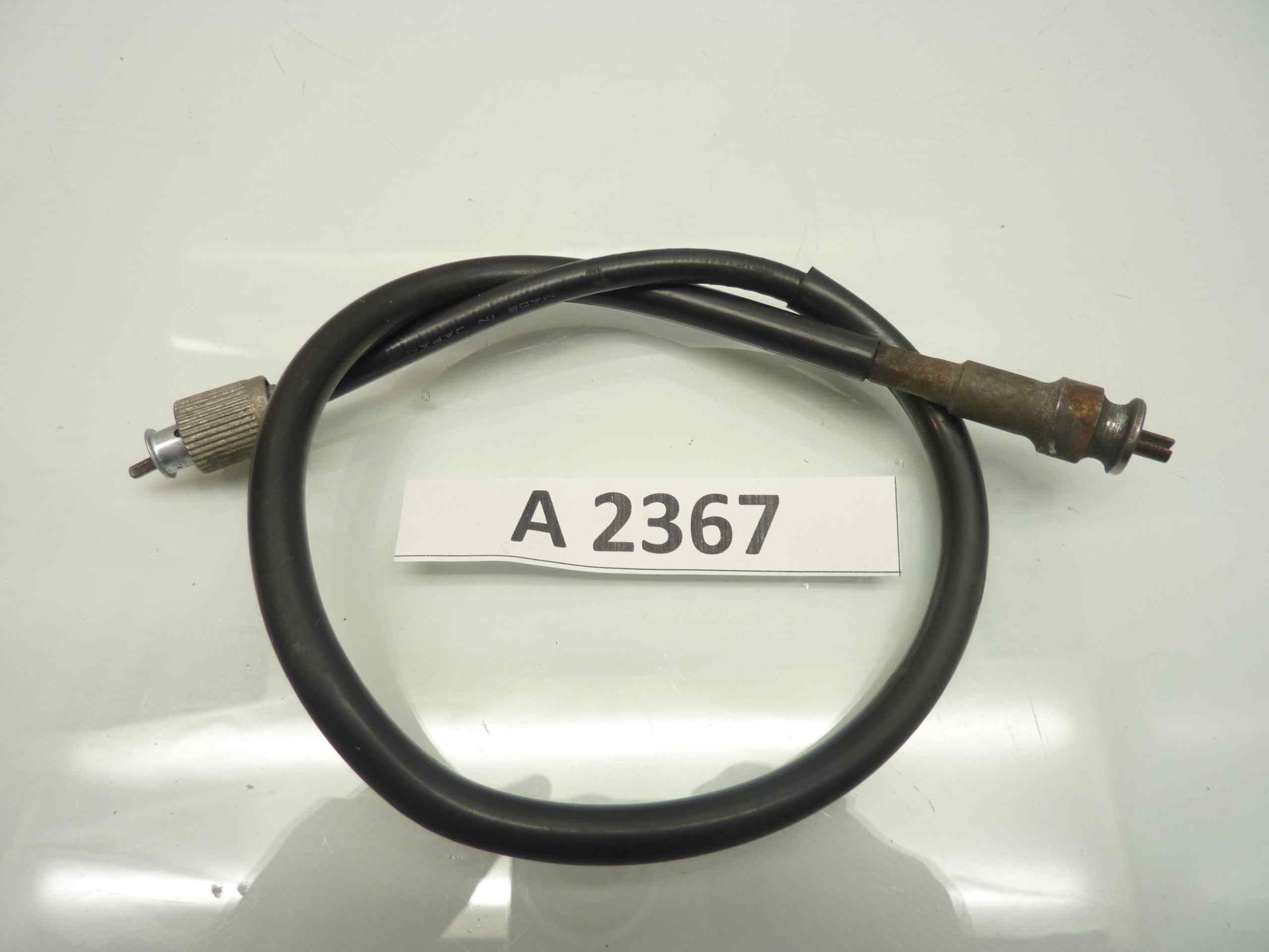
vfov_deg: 54.9
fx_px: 916
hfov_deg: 69.4
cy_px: 476
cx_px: 634
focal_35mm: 25
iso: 80
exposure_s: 1/20
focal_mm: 4.1
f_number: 3.3
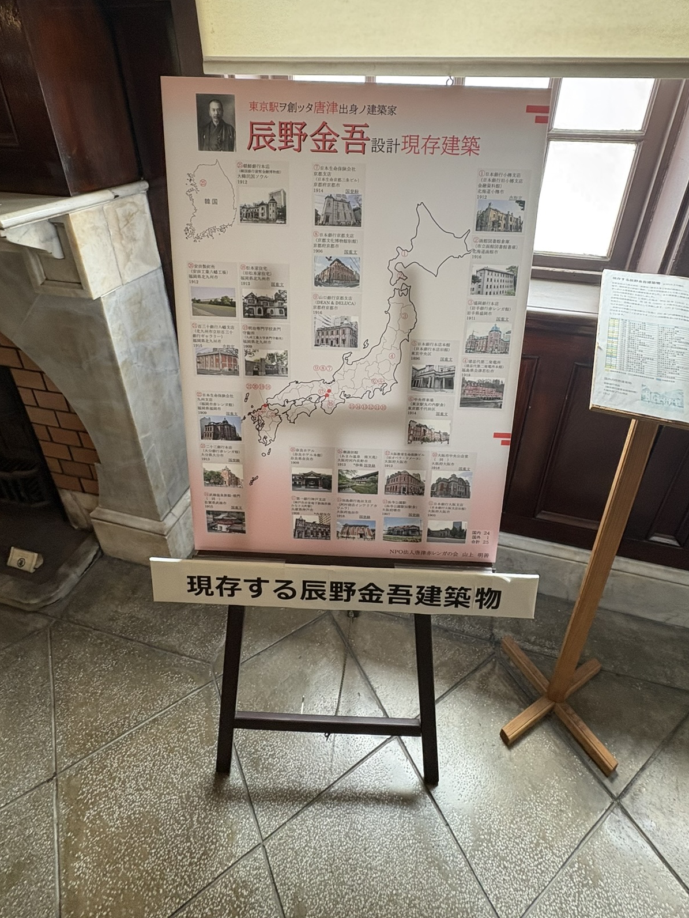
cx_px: 362
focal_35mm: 18
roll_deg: +0.6
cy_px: 353
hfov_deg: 71.6
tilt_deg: -29.2
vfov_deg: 86.3
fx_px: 478
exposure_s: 1/69
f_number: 2.2
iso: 200
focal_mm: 2.22
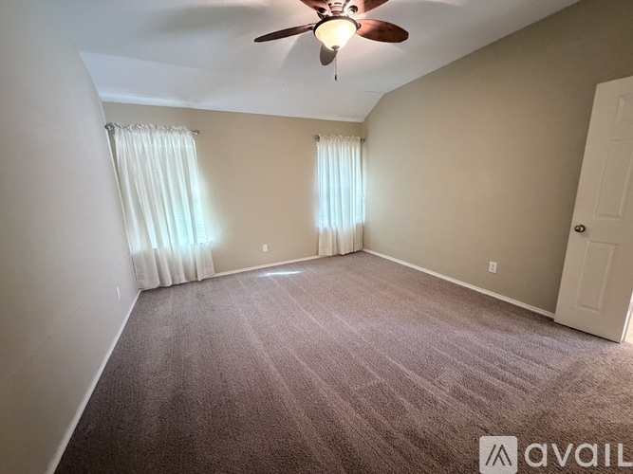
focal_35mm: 14
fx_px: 256
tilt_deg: -11.6
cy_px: 237
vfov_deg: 85.7
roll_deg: +2.2
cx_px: 316
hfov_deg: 102.1
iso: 1000
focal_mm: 2.22
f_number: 2.2
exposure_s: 1/40
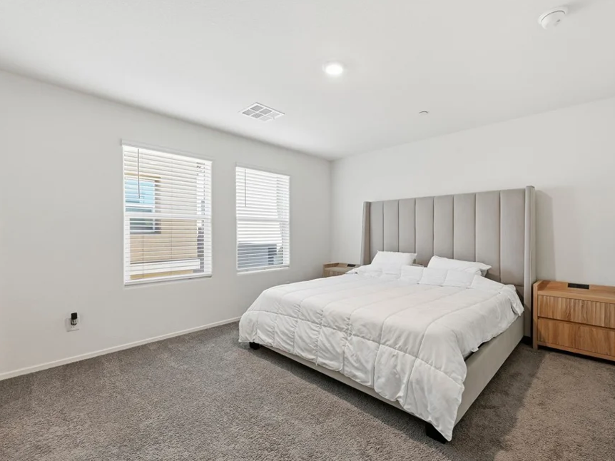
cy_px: 237
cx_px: 339
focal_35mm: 16
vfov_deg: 78.1
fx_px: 284
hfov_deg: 94.2
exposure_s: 1/100
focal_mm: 14
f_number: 10
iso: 500
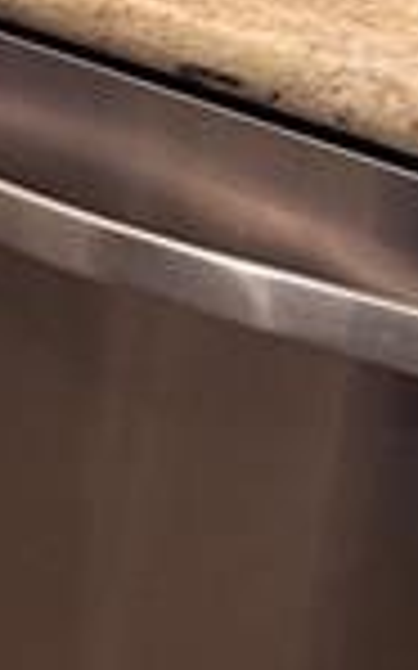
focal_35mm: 142
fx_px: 2591
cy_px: -688
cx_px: -733
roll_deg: +3.0
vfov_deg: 12.8
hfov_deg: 8.2
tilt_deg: -10.2
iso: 100
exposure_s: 1/60
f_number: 1.5
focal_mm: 5.7
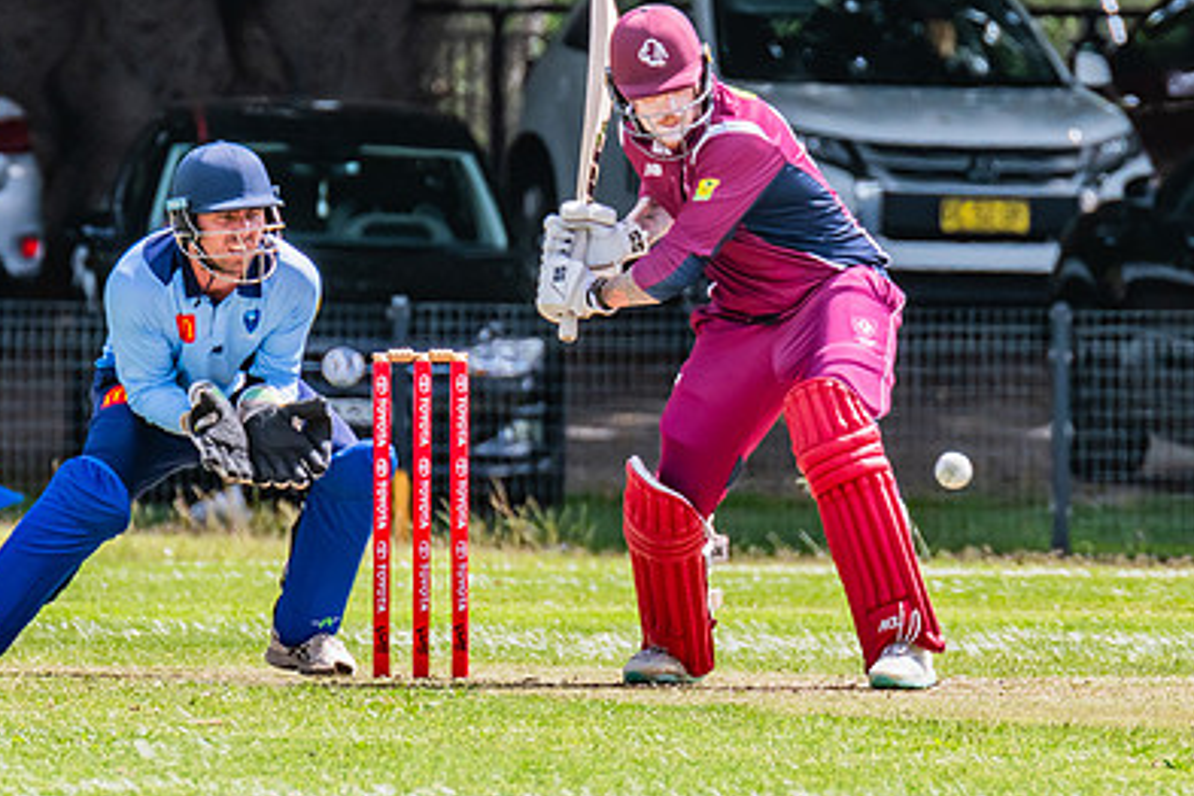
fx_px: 40294
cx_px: 766
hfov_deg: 1.7
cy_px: 291
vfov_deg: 1.1
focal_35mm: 1215
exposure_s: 1/800
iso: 800
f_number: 11
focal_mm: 600
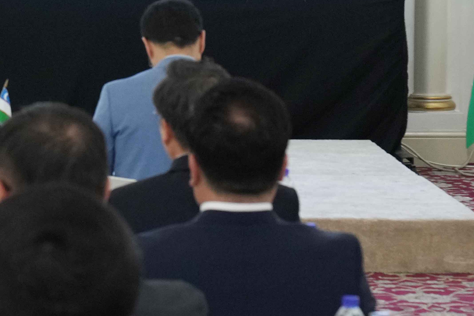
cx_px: -72
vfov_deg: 6.3
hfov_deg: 9.3
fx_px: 2883
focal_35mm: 219
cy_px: 111
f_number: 5
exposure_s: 1/200
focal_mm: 54
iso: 2500
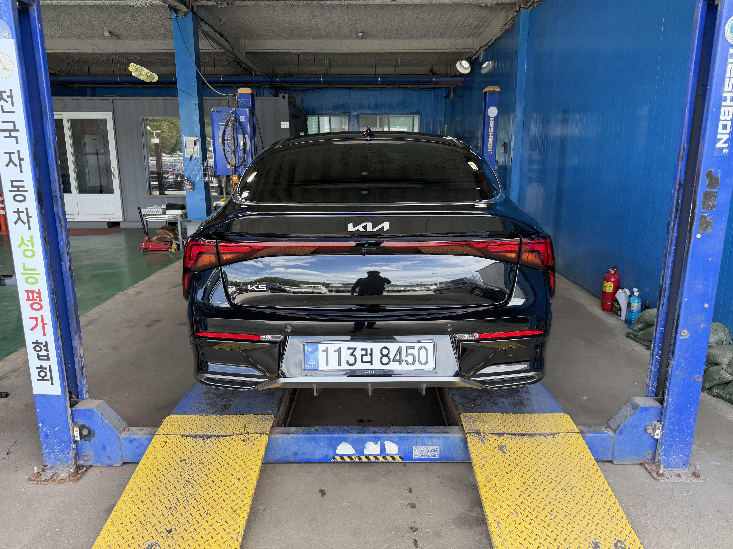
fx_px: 508
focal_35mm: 24
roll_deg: +2.4
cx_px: 366
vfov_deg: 56.8
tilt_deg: -10.0
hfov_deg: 71.6
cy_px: 274
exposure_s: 1/330
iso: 100
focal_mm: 6.76
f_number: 1.78
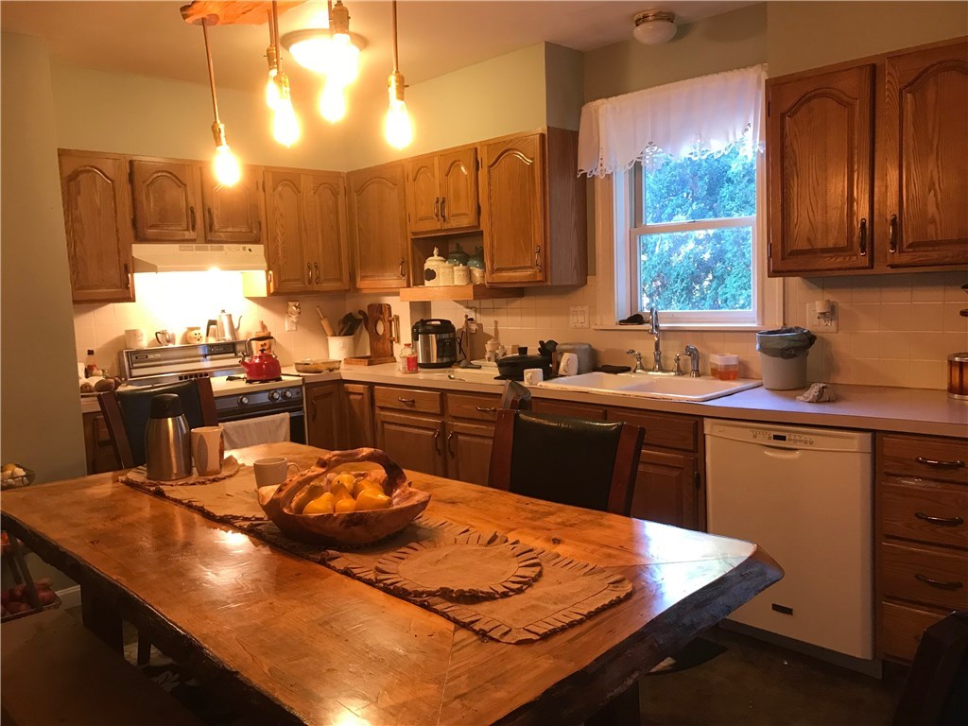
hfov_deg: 63.4
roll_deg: +1.8
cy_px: 363
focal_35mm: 28
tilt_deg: -5.0
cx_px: 484
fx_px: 783
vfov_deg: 49.7
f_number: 1.8
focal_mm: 3.99
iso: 40
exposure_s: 1/15
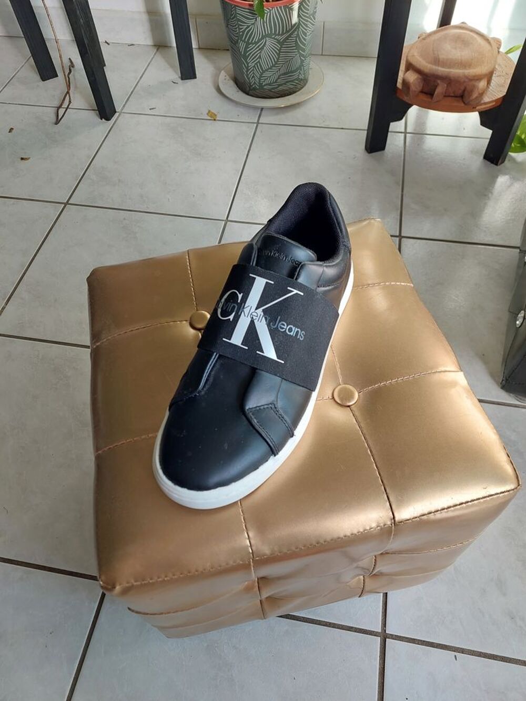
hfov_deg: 54.9
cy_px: 350
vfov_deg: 69.4
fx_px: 506
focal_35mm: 25
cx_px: 263
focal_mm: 5.23
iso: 80
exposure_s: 1/100
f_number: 1.8
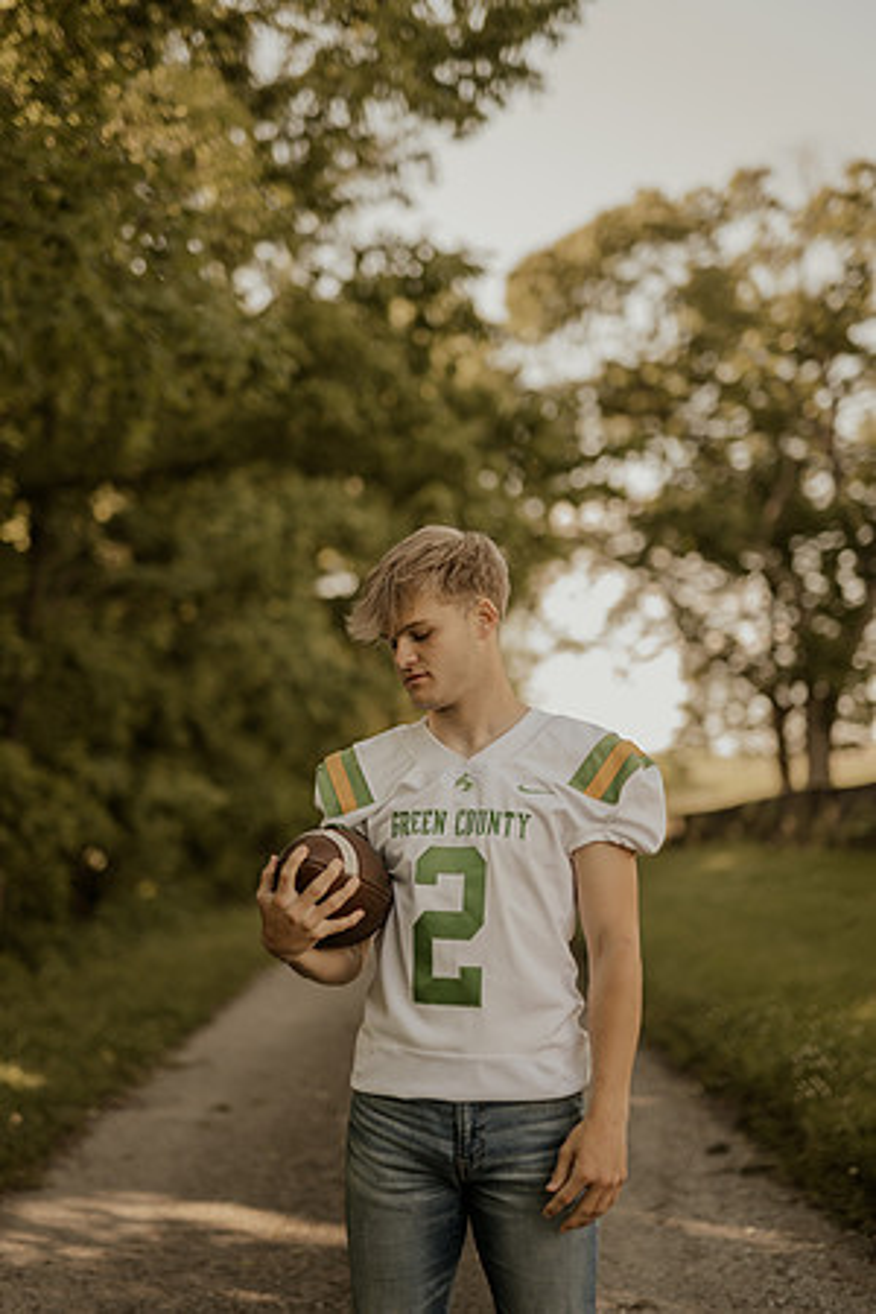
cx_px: 438
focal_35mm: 50
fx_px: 1825
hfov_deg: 27.0
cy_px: 657
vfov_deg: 39.6
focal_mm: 50
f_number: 1.8
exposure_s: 1/640
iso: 100
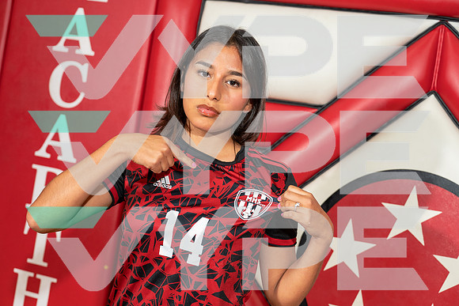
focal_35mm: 57
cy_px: 153
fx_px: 727
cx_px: 230
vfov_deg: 23.8
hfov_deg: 35.0
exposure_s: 1/250
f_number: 4
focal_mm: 57
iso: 1000
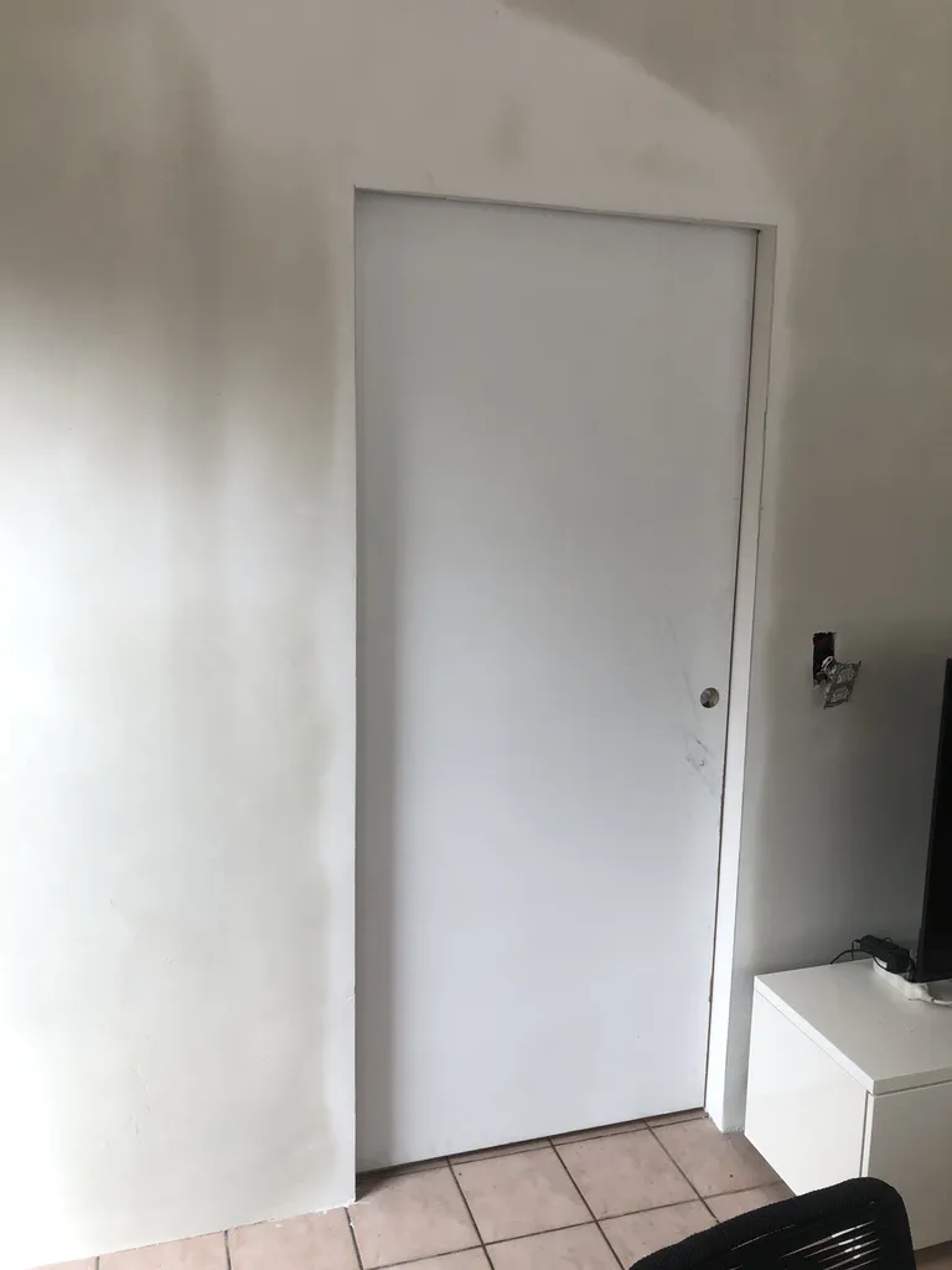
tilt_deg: -10.4
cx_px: 476
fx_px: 1027
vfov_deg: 63.4
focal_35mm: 28
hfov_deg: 49.7
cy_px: 635
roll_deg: -0.8
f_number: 1.8
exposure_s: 1/120
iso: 64
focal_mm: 3.99
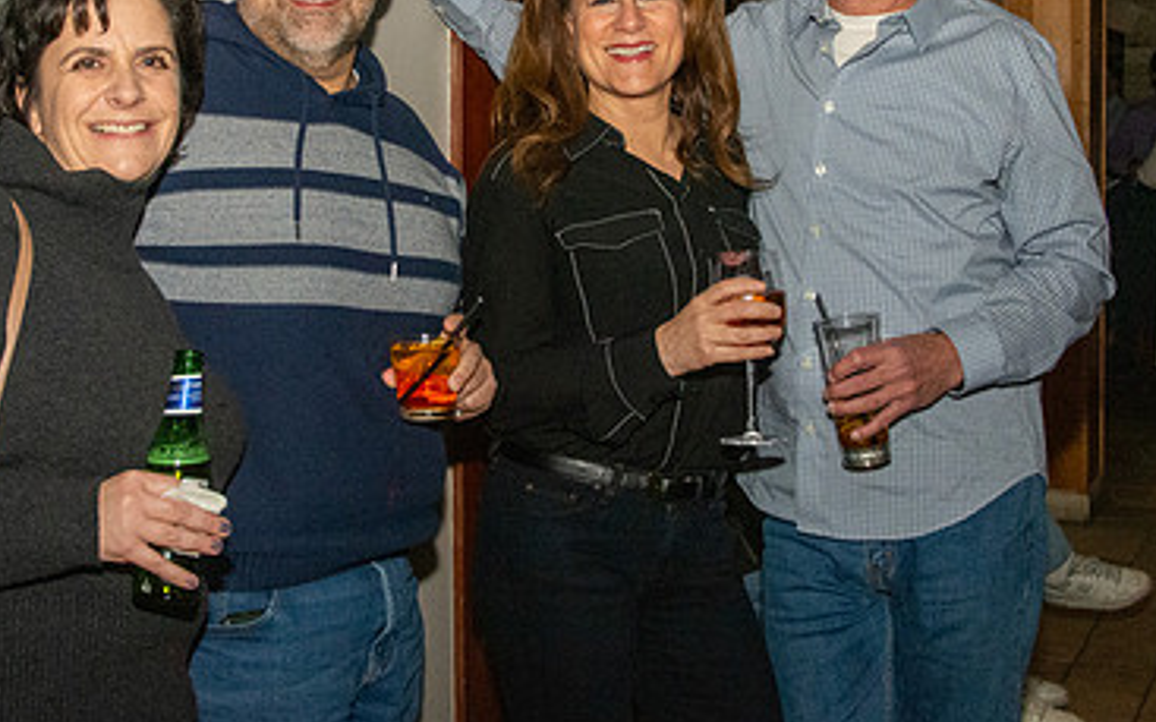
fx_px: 1826
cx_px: 520
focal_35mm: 58
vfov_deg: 22.1
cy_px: 178
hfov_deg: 35.1
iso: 4000
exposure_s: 1/250
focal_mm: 24
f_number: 14
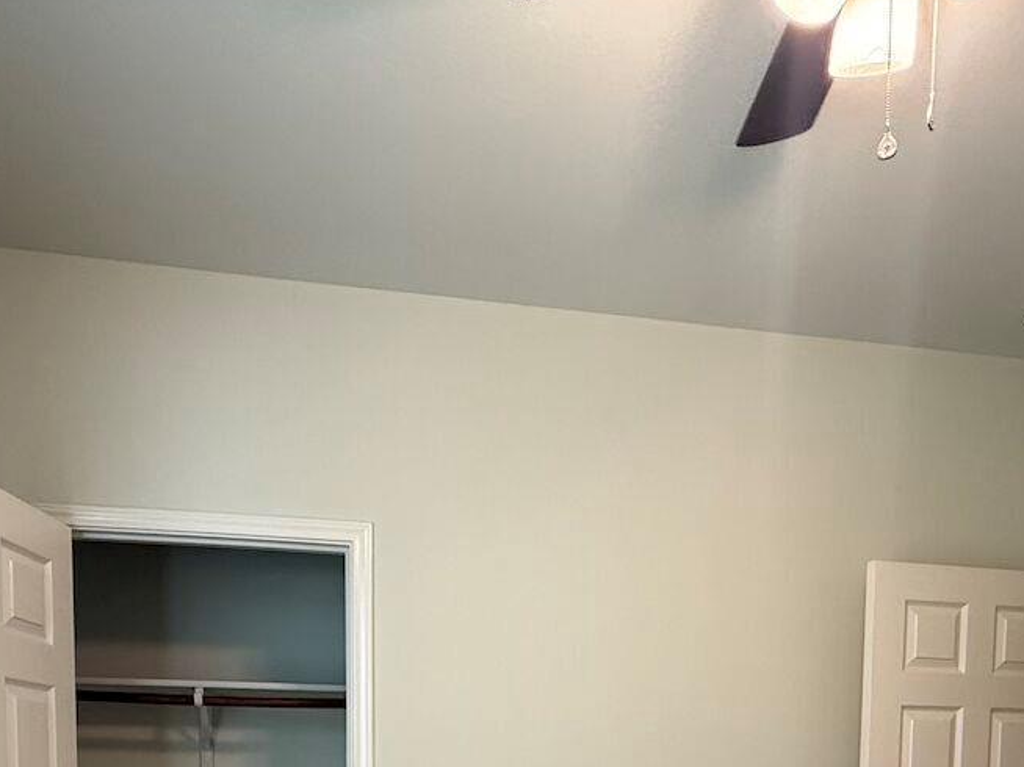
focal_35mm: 31
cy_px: 831
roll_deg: -0.5
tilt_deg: -3.1
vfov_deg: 38.2
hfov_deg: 58.3
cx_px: 489
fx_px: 917
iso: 200
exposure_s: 1/60
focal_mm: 2.22
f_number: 2.2
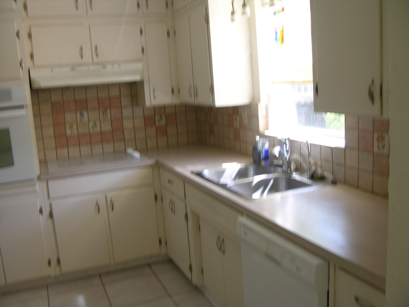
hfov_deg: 52.6
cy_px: 154
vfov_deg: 40.7
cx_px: 204
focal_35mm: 35
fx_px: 414
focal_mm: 8.9
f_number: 2.8
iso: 50
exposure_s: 1/30.3
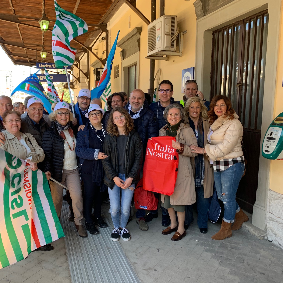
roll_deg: -0.4
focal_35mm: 31
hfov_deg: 51.7
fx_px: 287
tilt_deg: -6.8
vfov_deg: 52.5
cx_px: 98
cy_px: 142
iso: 32
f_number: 1.8
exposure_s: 1/121
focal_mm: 4.25
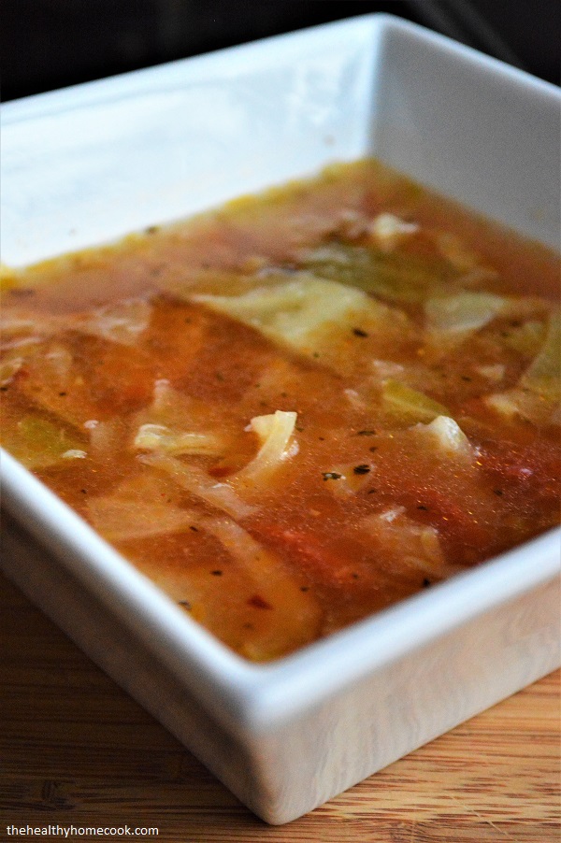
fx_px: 1685
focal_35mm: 72
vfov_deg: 28.1
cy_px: 422
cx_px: 280
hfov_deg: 18.9
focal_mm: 48
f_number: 5.3
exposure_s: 1/40
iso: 3200
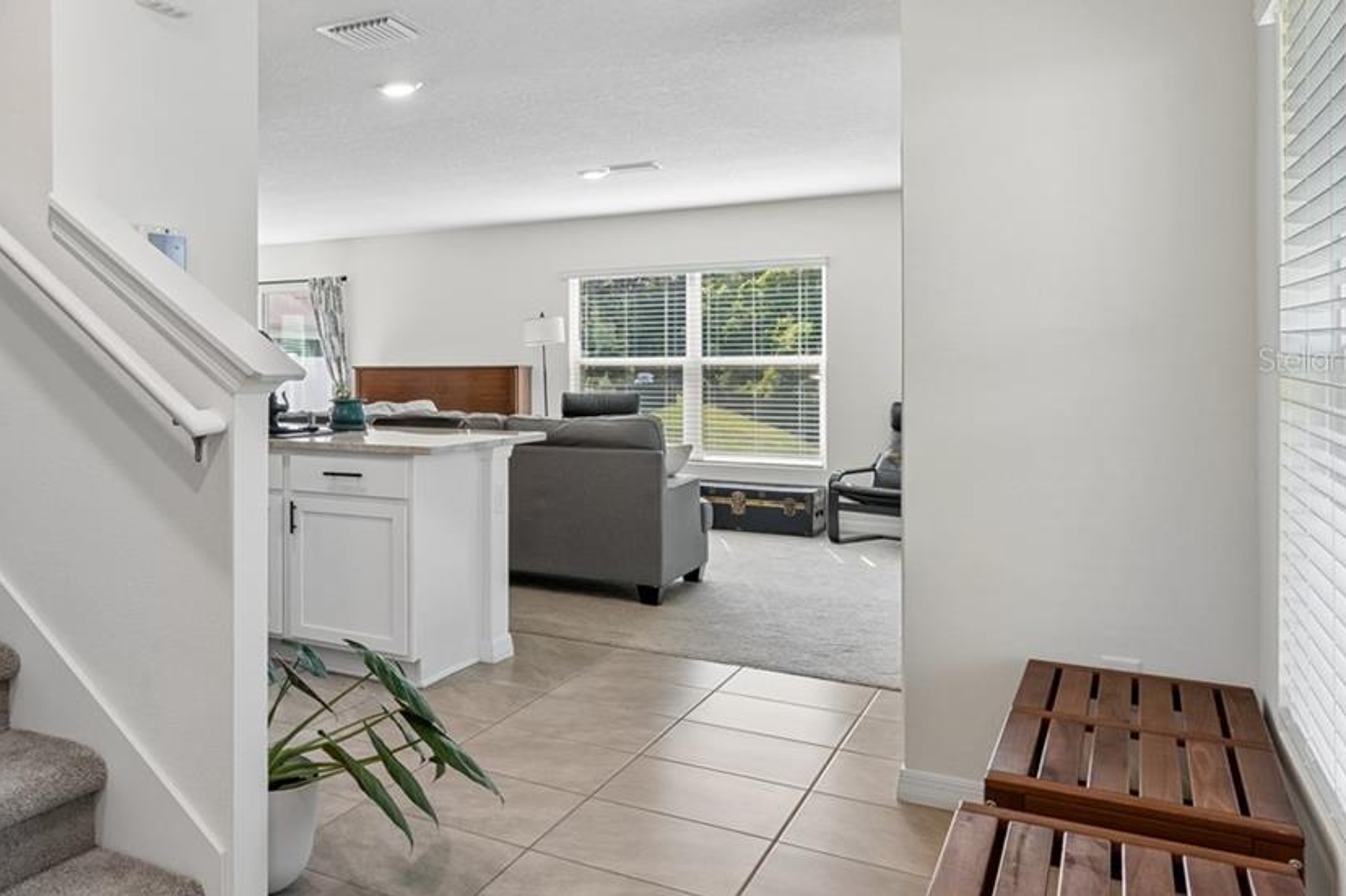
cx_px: 102
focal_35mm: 29
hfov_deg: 54.3
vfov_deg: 44.7
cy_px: 359
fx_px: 1084
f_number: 7.1
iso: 100
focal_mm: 10
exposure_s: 1/8
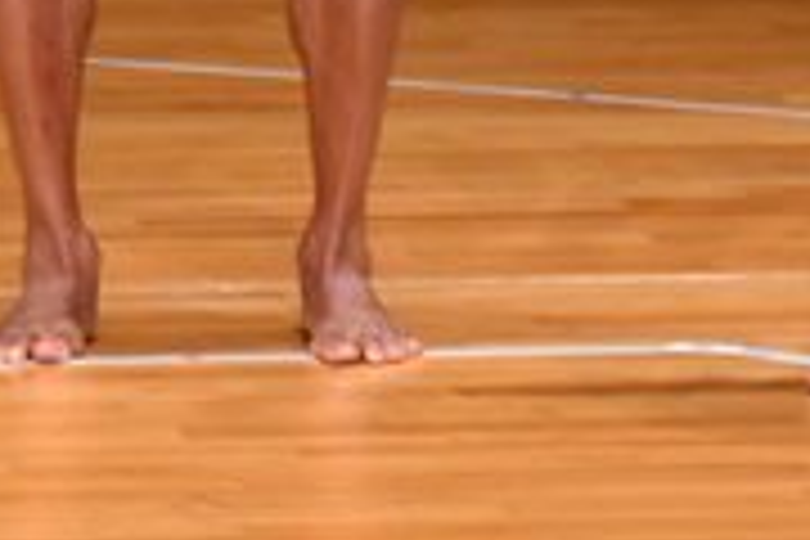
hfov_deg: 1.8
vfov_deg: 1.2
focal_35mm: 1164
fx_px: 26188
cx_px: 619
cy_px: -526
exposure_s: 1/400
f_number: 5.6
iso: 4000
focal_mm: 180
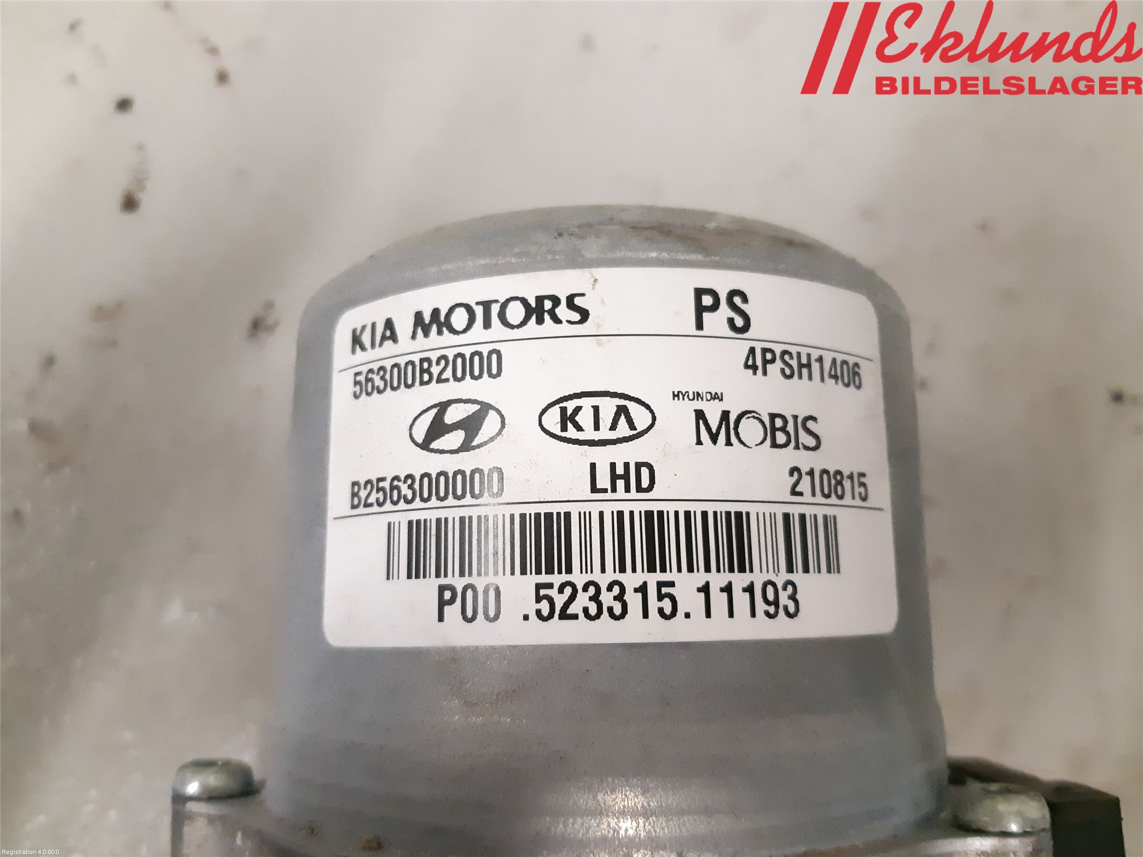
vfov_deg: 53.1
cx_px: 572
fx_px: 859
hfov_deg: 67.3
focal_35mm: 26
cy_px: 428
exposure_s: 1/158
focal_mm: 3.93
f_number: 1.7
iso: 800
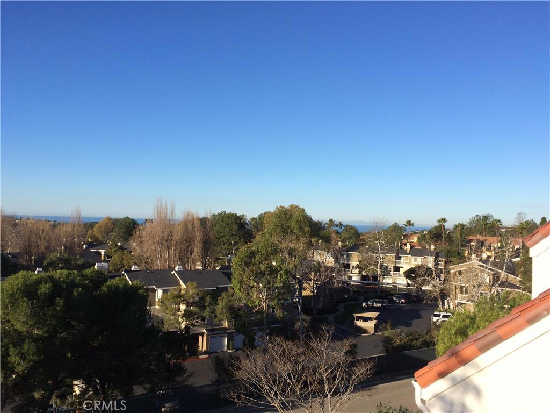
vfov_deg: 48.2
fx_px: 461
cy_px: 206
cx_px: 275
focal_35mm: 29
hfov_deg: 61.7
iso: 32
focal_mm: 4.15
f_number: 2.2
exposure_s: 1/2283
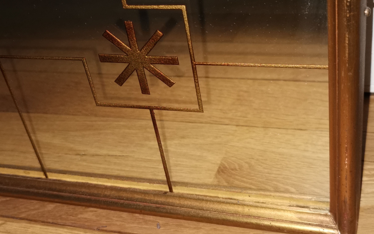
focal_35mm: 54
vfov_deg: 24.0
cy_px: 105
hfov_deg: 37.5
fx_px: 550
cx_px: 188
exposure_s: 1/100
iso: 200
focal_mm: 5.56
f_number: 1.6
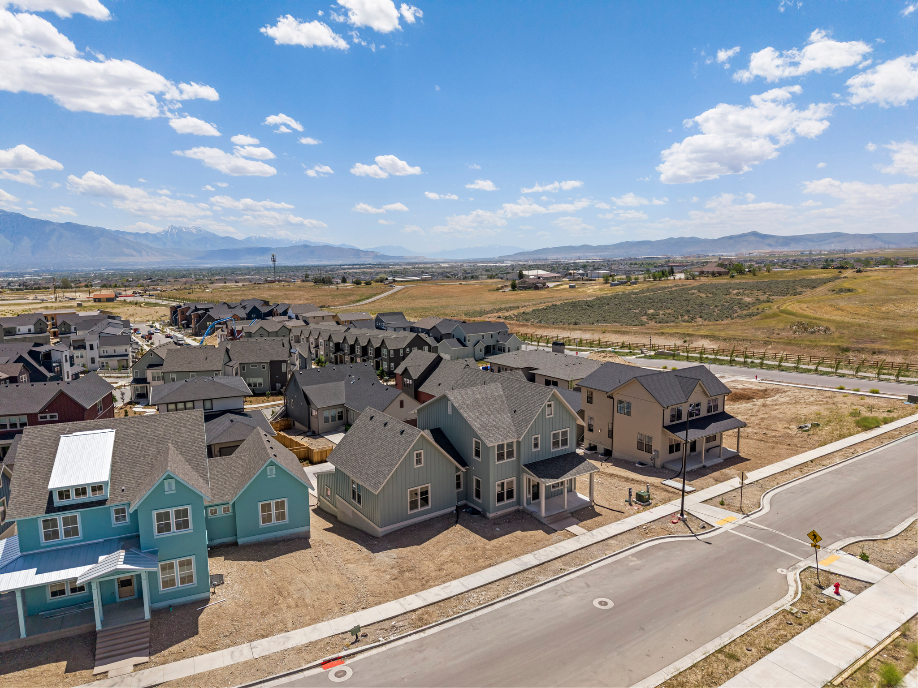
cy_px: 344
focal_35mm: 24
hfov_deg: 71.6
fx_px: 636
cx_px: 459
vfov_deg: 56.8
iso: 160
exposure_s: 1/160
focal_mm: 8.67
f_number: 1.8
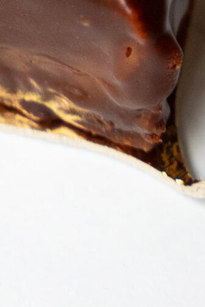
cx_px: -144
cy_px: -405
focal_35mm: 344
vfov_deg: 5.8
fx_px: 2930
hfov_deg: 4.0
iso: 1000
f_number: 4
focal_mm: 67.1
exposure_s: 1/160
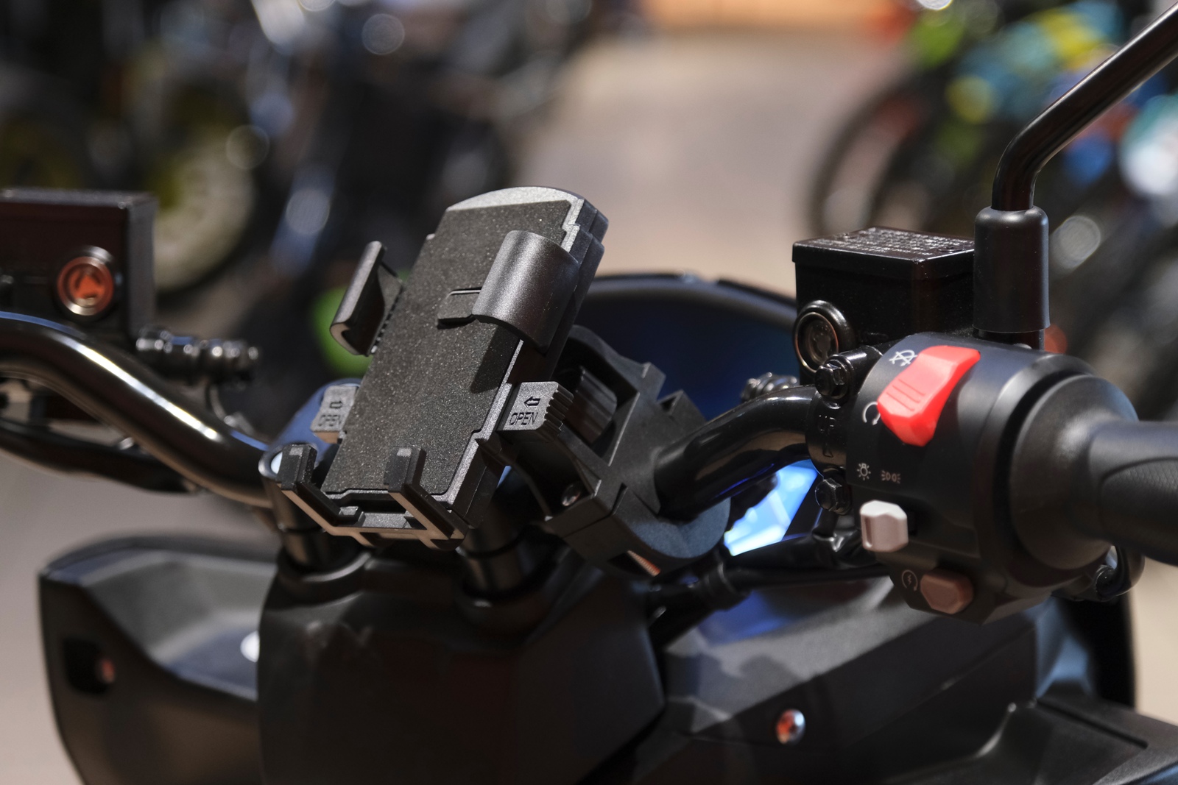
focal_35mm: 85
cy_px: 392
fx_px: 2781
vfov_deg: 16.1
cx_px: 589
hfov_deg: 23.9
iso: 1600
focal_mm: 56.5
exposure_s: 1/100
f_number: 4
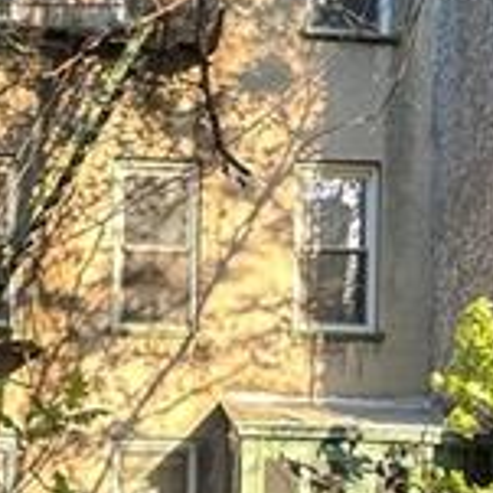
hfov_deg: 27.2
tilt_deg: -1.2
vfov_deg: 26.1
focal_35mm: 63
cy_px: 470
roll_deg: -0.2
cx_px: 186
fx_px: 1015
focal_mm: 2.22
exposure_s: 1/108
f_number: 2.2
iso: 40
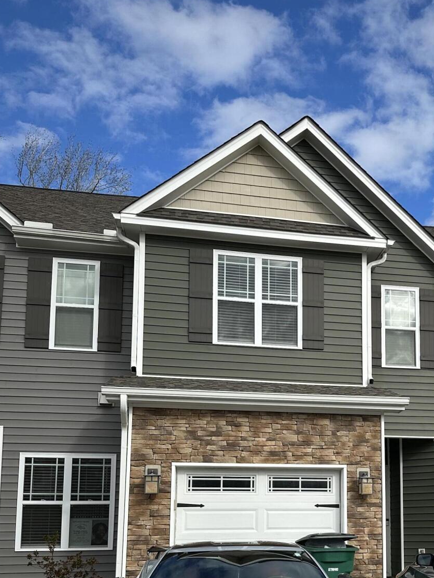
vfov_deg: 42.2
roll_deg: +2.4
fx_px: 719
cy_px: 447
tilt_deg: +8.7
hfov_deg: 32.5
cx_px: 356
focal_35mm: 43
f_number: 1.78
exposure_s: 1/4016
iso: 80
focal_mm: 6.86
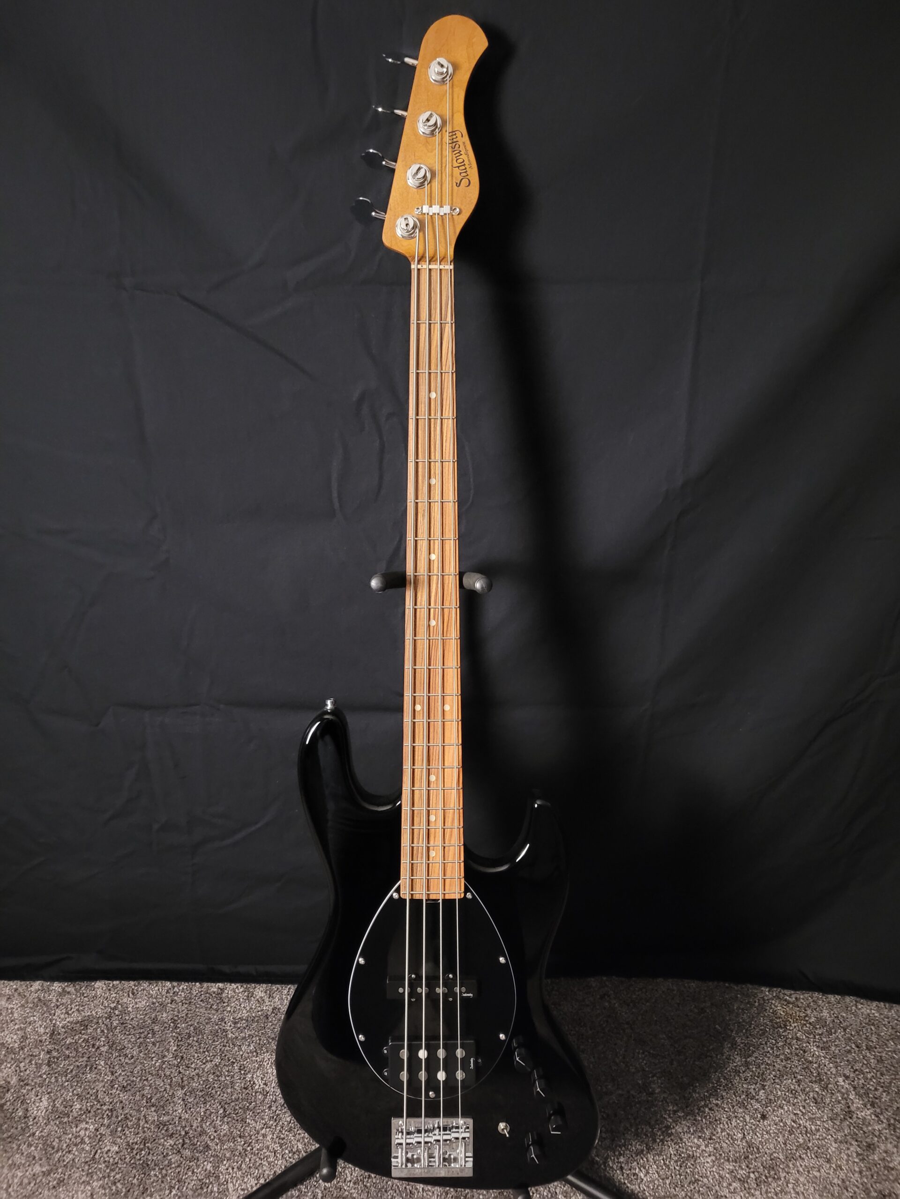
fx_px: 901
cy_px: 600
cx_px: 450
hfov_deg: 53.1
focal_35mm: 26
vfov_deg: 67.3
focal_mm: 5.4
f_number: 1.8
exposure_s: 1/10
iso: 1600
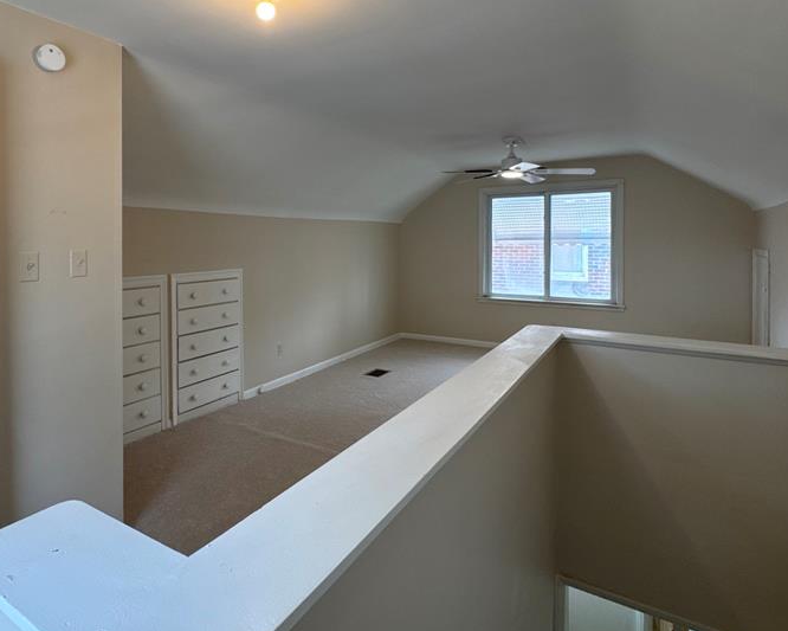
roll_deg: +0.4
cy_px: 245
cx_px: 312
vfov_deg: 64.8
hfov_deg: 76.7
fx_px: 490
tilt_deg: -0.8
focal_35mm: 21
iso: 160
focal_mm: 2.22
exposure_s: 1/120
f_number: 2.2
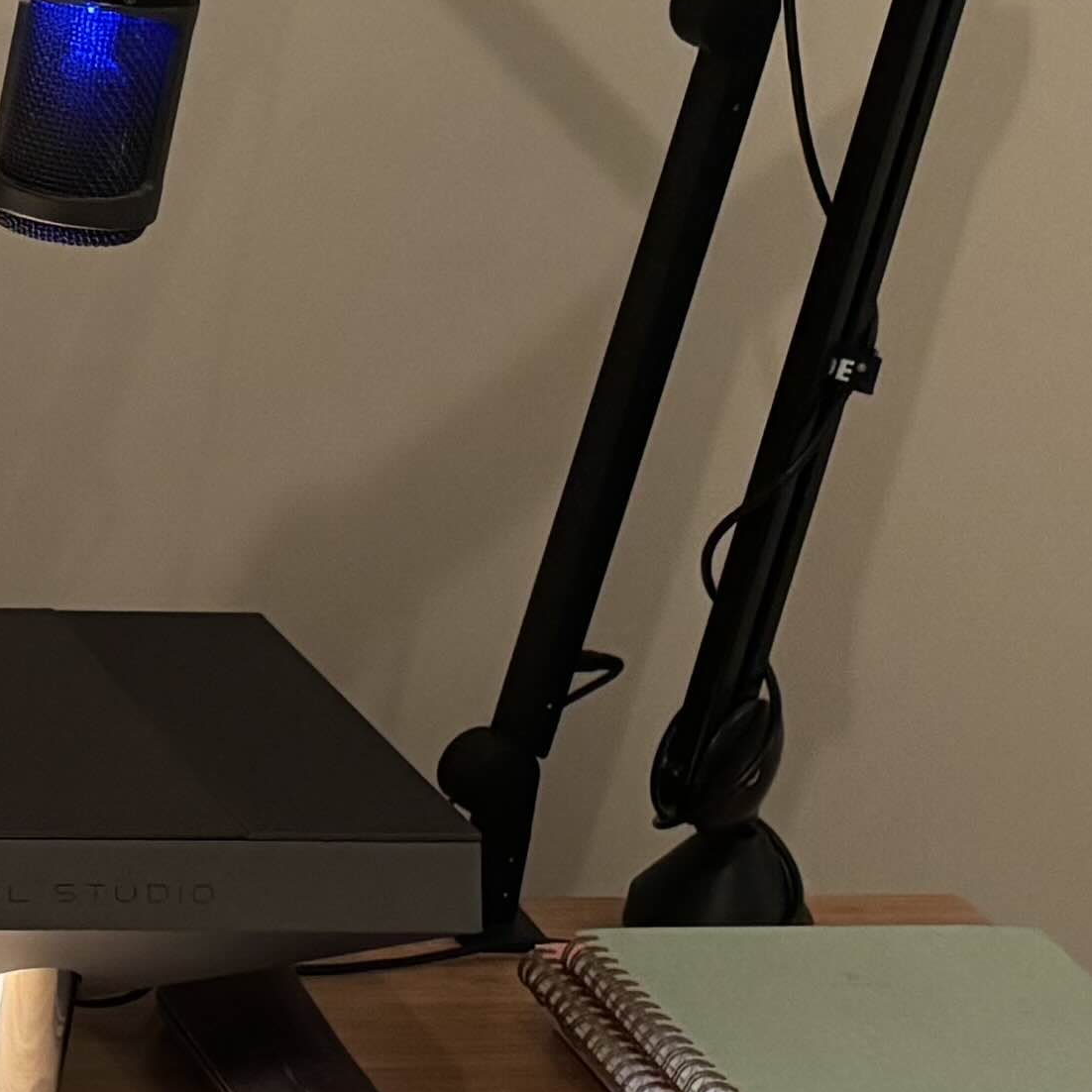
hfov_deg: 13.4
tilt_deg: -22.4
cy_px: 450
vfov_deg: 15.8
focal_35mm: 110
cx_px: -1170
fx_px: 3926
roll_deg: -1.9
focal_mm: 6.76
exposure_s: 1/60
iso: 800
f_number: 1.78
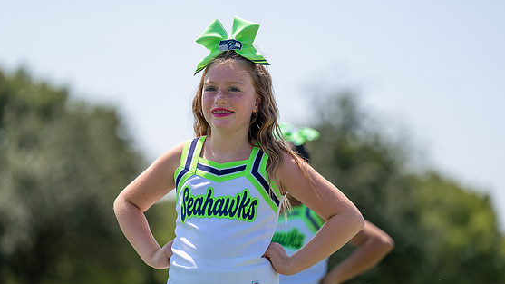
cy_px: 185
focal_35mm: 197
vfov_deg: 6.2
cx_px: 245
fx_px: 2637
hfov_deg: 10.9
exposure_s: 1/1600
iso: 100
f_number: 2.8
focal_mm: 167
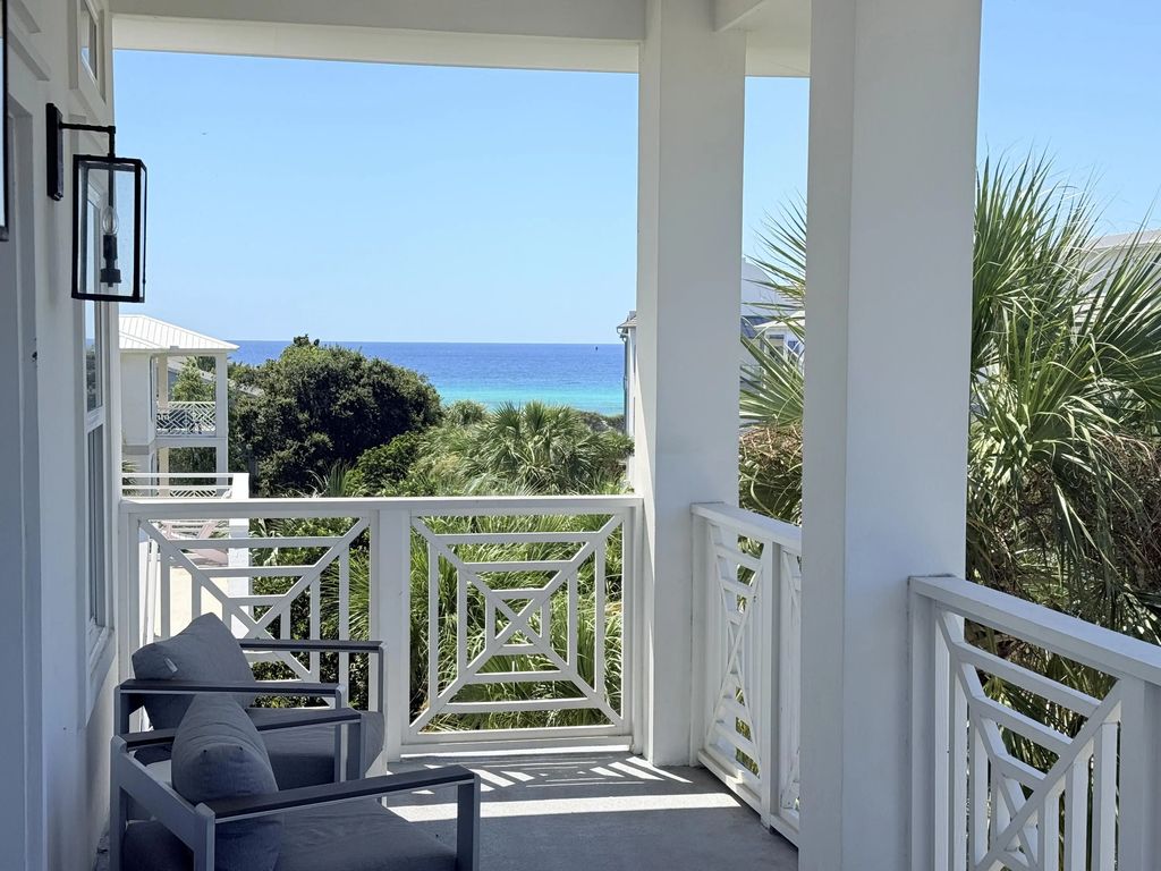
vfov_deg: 30.3
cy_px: 436
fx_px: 1610
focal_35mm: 48
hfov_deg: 39.7
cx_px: 580
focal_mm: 6.76
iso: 64
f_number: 1.78
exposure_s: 1/4329
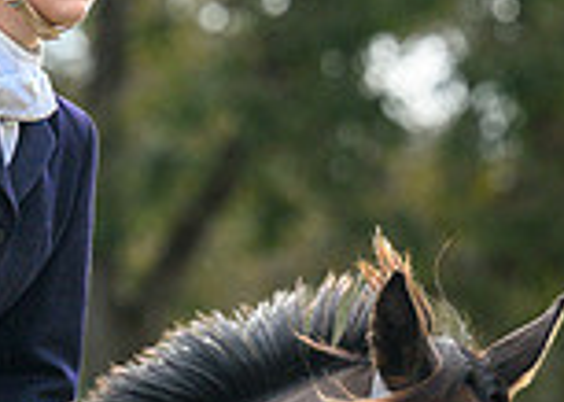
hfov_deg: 3.5
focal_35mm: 578
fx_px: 9250
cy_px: 265
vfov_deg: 2.5
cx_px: 129
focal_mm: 125
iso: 640
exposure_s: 1/1000
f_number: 3.5
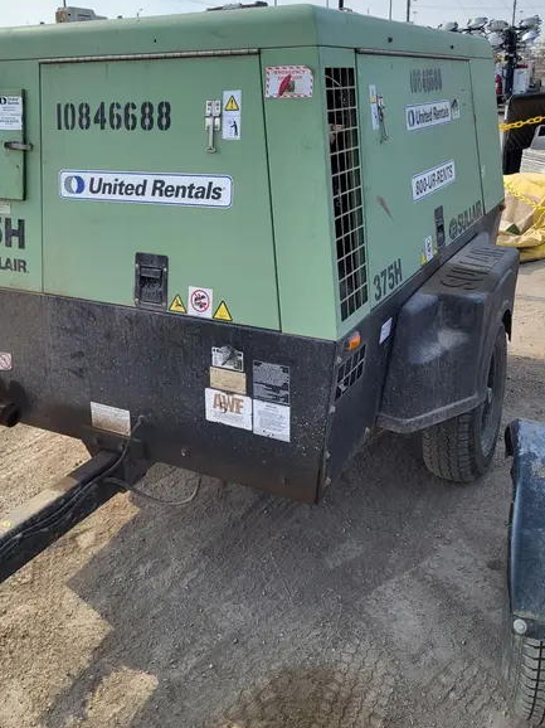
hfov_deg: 42.8
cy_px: 294
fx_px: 693
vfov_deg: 55.0
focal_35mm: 33
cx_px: 225
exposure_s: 1/2128
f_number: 1.8
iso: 40
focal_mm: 5.4
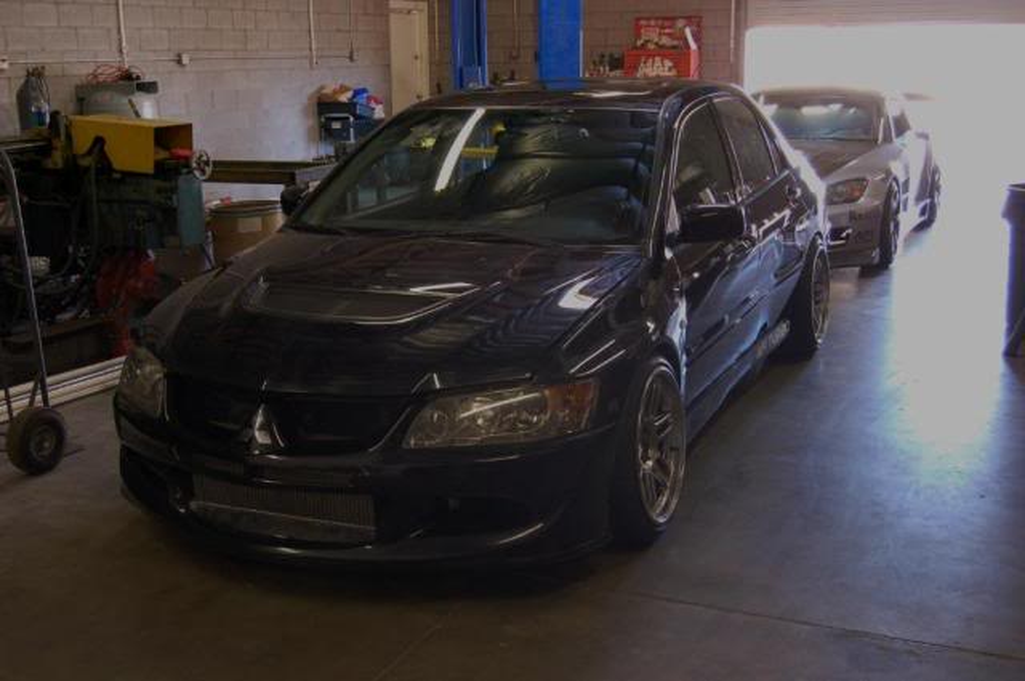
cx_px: 512
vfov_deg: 31.8
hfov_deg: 46.5
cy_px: 340
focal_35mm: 42
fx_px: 1194
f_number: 5.6
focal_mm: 28
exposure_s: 1/10
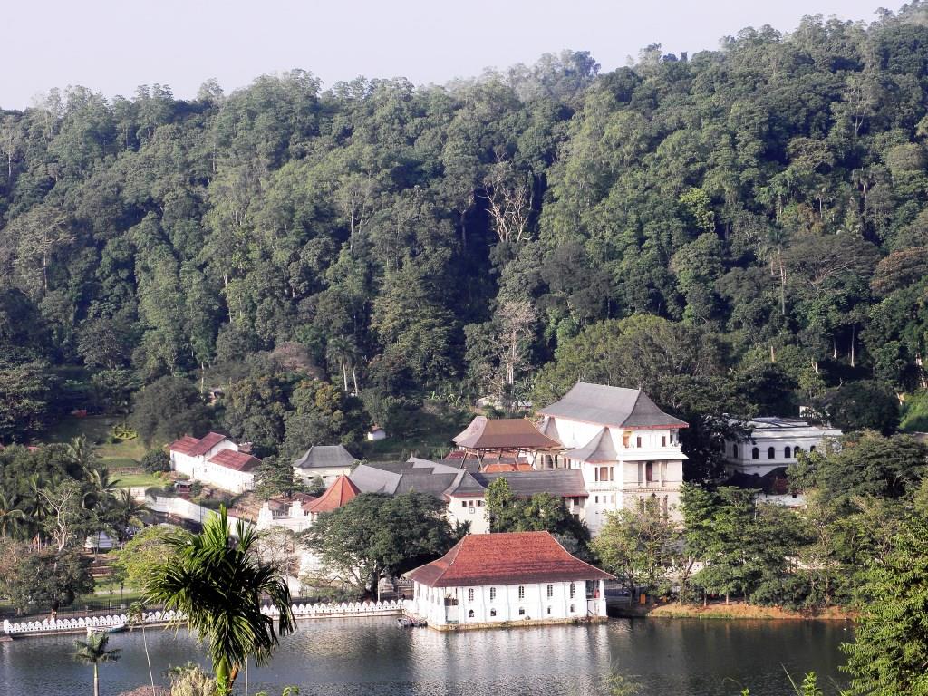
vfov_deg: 14.1
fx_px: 2815
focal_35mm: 105
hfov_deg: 18.7
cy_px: 348
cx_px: 464
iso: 64
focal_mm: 18.76
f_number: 4.2
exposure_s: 1/160
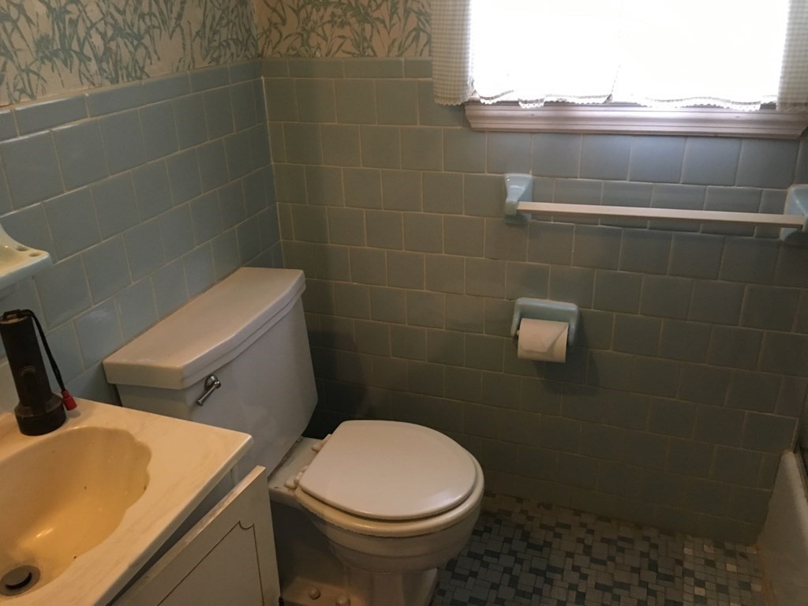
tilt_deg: -23.9
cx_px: 404
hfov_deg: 61.7
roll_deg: +2.7
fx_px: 677
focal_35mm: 29
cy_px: 303
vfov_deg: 48.2
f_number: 2.2
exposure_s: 1/24
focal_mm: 4.15
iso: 200
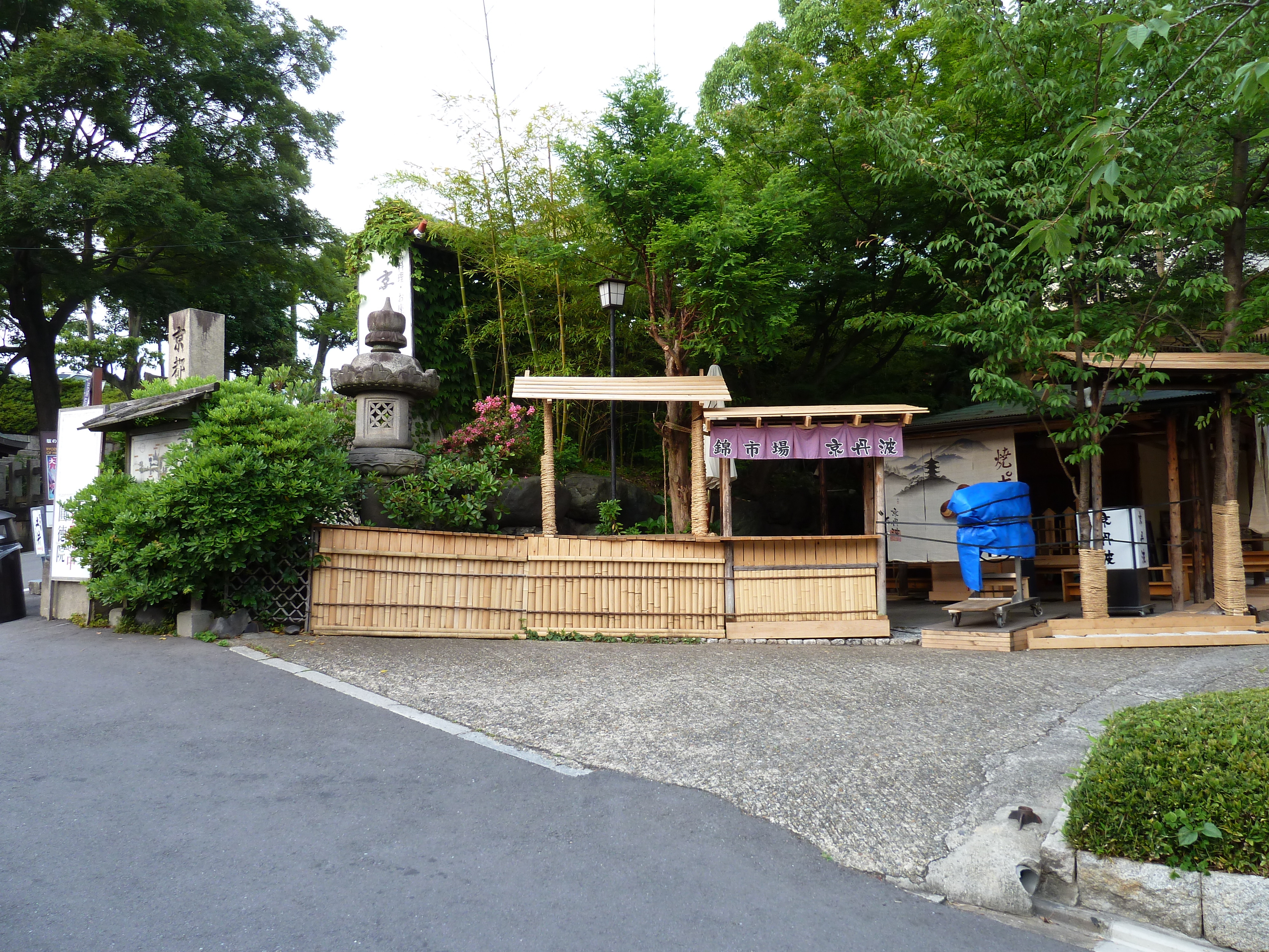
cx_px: 634
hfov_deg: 69.4
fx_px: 916
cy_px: 476
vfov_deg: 54.9
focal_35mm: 25
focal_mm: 4.1
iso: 100
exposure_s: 1/30
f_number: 3.3
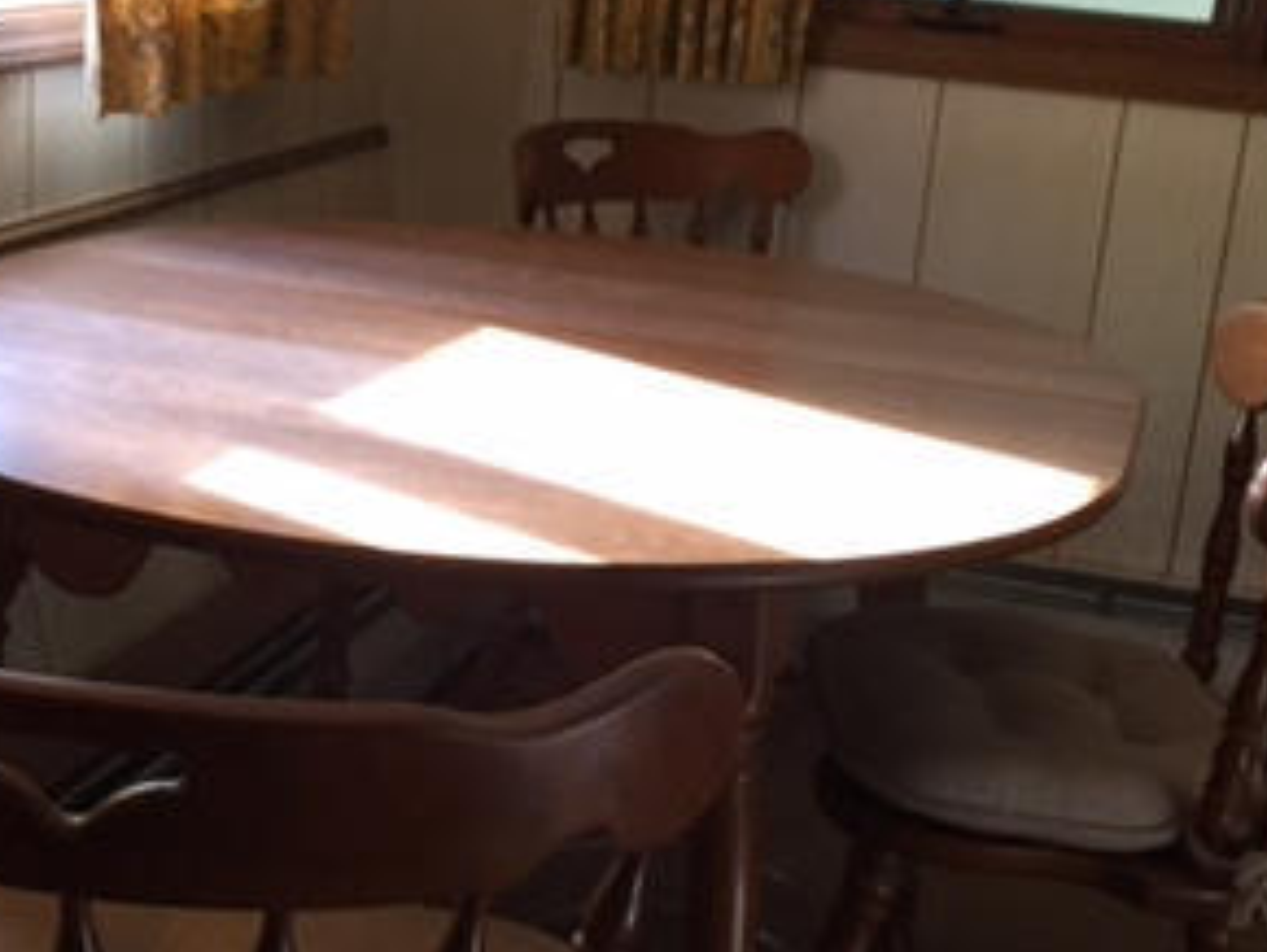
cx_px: 564
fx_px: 2344
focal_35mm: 64
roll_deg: -6.4
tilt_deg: -18.1
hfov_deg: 30.2
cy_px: 572
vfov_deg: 22.9
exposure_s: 1/30
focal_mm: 4.15
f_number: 2.2
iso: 125
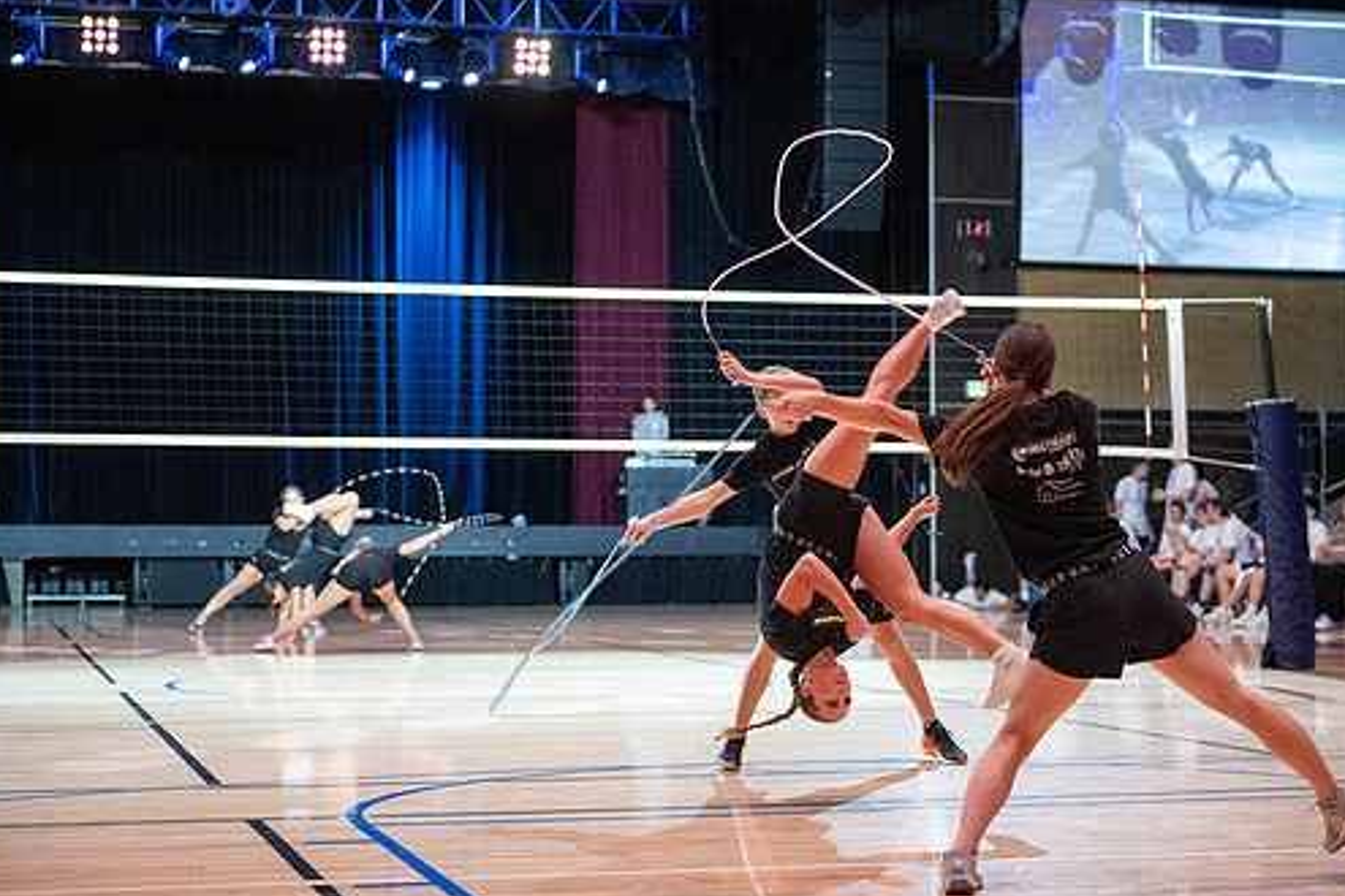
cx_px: 712
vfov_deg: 20.0
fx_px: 2540
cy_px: 430
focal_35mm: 68
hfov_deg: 29.6
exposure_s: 1/640
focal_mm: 58
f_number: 2.8
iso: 6400
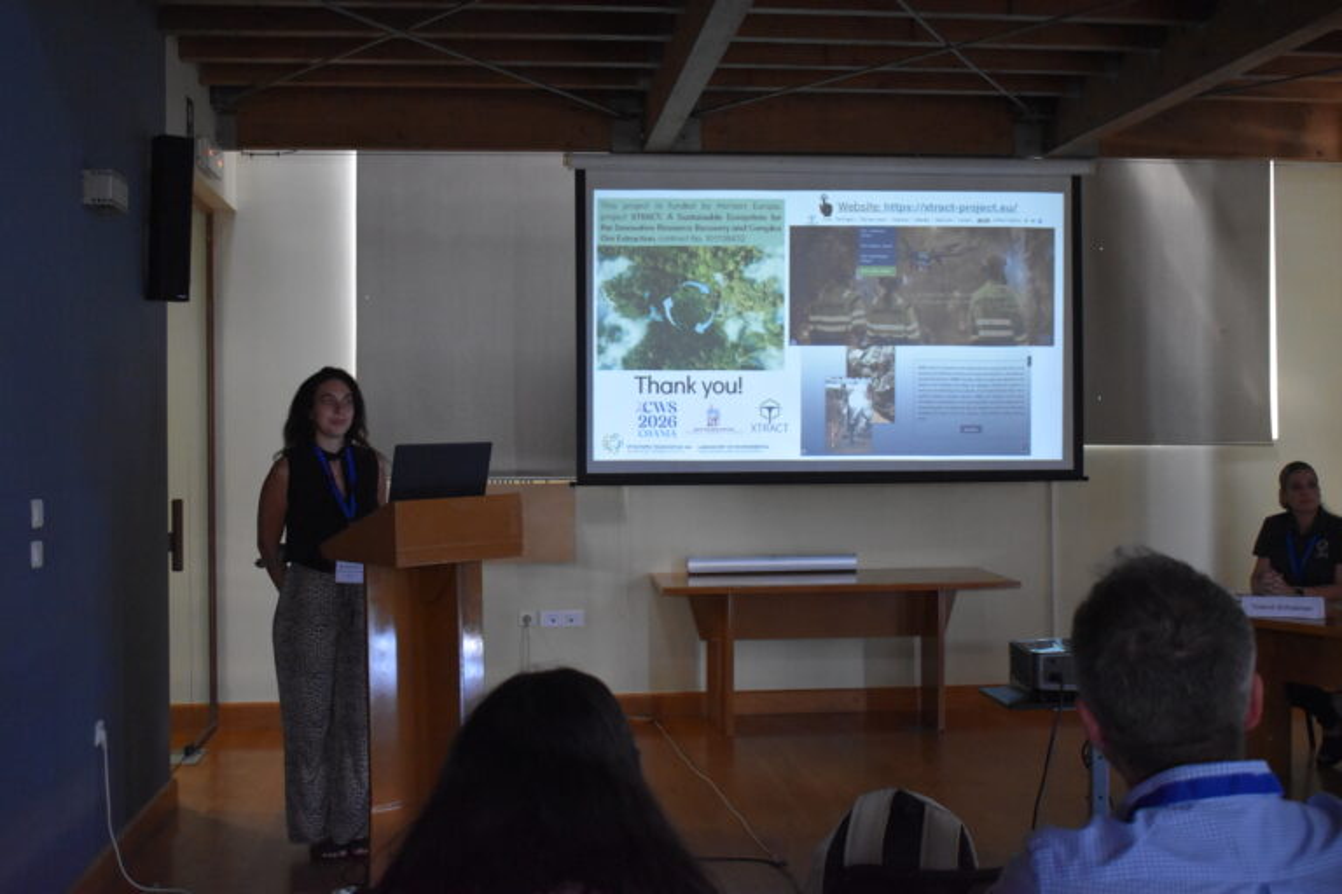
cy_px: 447
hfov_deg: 46.4
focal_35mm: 42
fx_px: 1566
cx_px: 671
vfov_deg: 31.9
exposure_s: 1/125
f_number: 4.2
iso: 4000
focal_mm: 28
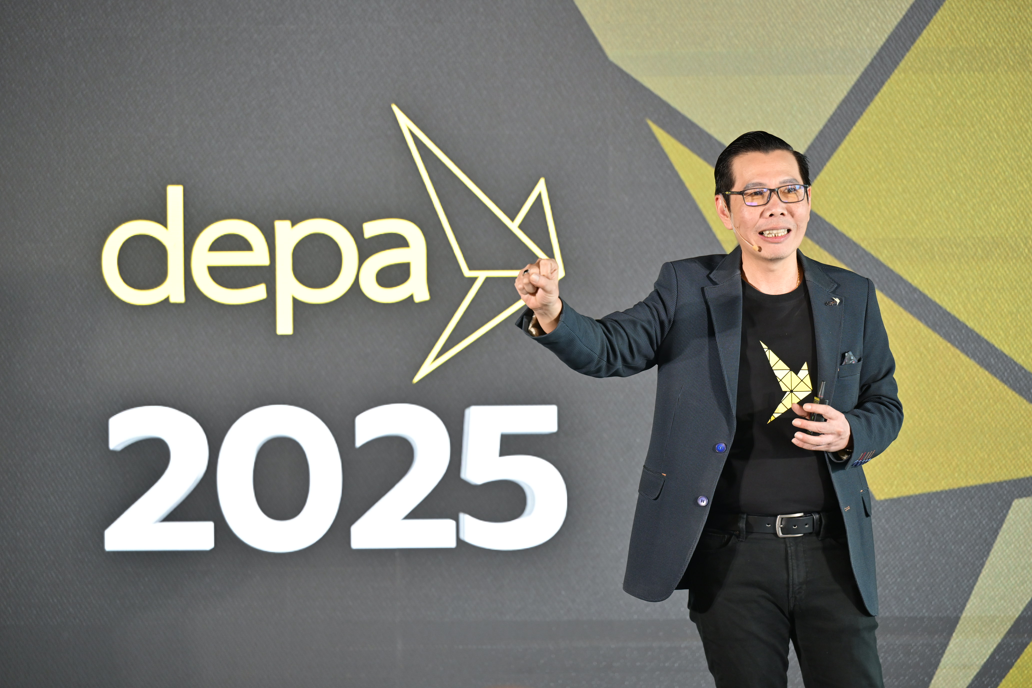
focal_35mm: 165
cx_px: 516
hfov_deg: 12.5
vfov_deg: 8.3
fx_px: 4730
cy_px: 344
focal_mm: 165
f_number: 3.2
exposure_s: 1/80
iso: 800
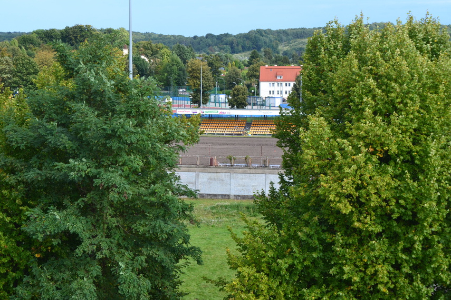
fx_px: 977
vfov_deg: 17.5
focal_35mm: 78
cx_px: 226
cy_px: 150
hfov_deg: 26.0
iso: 400
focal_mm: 52
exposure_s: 1/250
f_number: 10
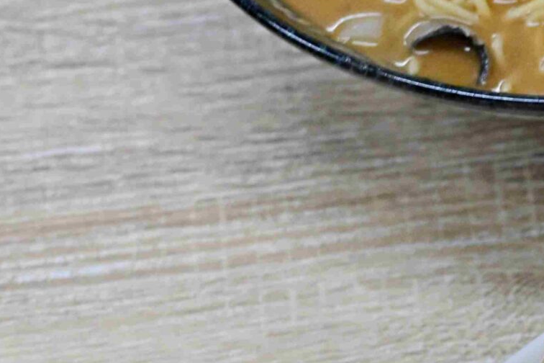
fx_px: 3838
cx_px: 792
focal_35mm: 254
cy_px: 195
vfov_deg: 5.4
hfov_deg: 8.0
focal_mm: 50
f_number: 3.2
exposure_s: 1/200
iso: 720
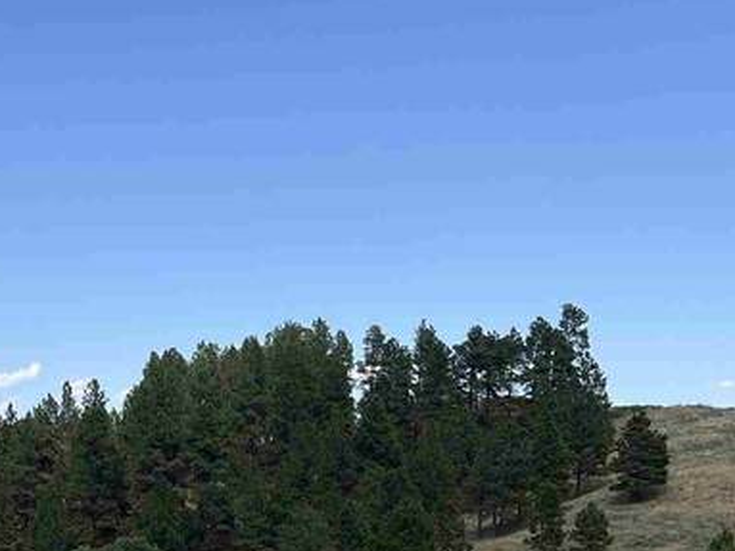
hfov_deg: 21.1
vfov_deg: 16.0
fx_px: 1847
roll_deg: +0.1
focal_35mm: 87
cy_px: 745
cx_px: -119
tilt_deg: -8.0
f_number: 1.5
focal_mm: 5.7
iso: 50
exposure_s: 1/2994
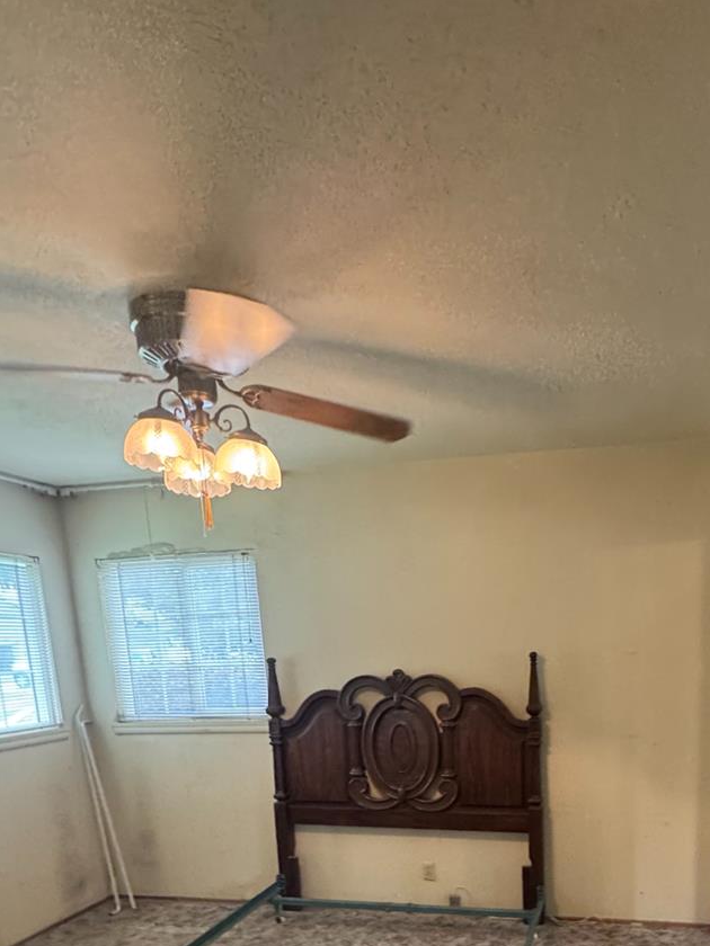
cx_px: 487
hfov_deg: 53.5
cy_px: 770
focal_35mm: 25
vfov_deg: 62.9
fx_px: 684
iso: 400
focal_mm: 2.22
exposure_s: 1/60
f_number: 2.2
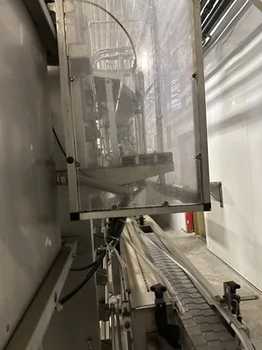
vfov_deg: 71.6
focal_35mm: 24
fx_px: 242
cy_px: 175
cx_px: 131
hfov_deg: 56.8
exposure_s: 1/60
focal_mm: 6.86
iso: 800
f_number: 1.78
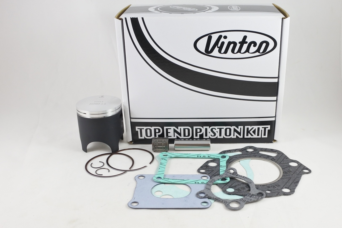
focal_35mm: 32
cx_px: 171
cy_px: 114
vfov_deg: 41.1
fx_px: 304
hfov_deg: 58.7
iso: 450
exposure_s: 1/125
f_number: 3.8
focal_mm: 12.1
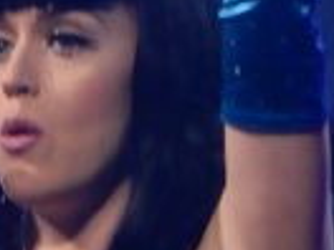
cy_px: 124
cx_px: -3
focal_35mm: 2553
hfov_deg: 0.8
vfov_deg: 0.6
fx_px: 24633
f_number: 6.2
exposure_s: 1/100
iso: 400
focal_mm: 75.4
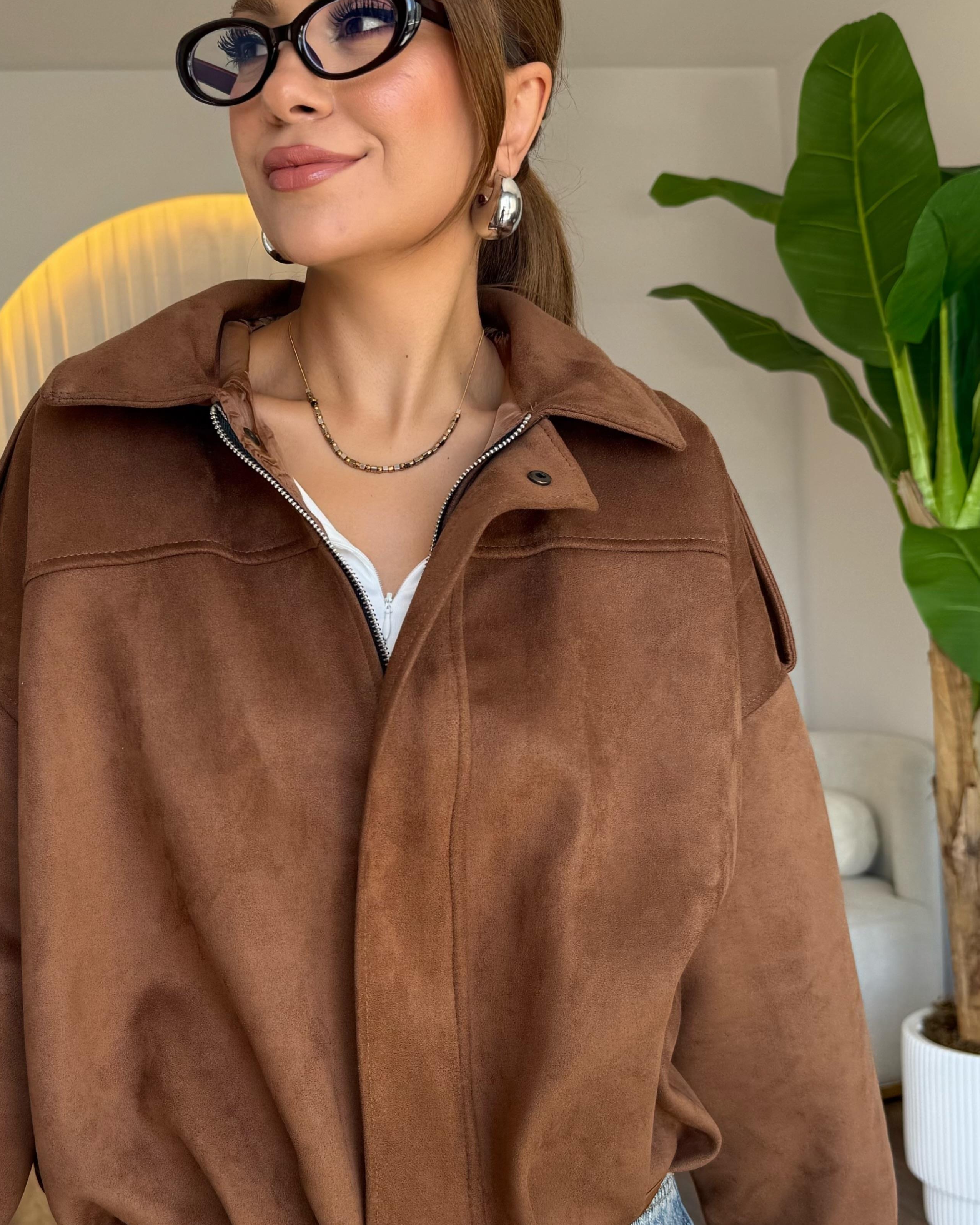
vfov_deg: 43.6
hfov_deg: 35.2
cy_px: 727
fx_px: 1523
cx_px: 299
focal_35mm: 42
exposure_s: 1/204
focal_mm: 6.76
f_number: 1.78
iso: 64
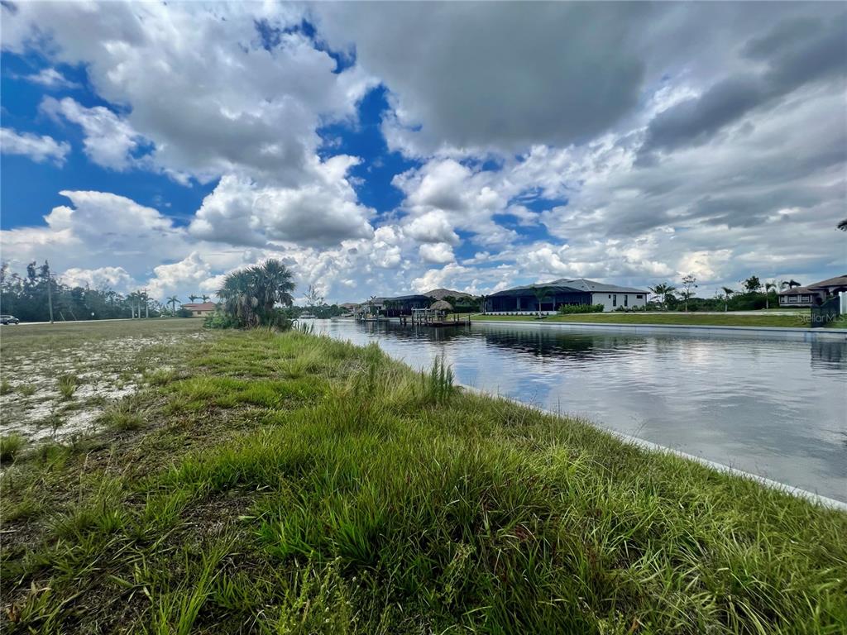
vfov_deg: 89.9
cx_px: 424
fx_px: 318
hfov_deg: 106.2
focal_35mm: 13
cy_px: 318
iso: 32
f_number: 1.8
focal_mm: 1.57
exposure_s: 1/2801
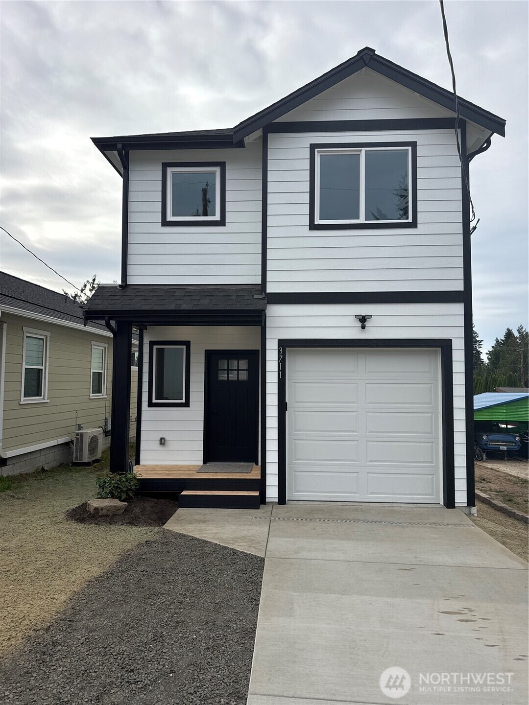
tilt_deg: +3.7
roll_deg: -0.3
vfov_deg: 71.6
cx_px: 264
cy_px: 352
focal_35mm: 24
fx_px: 489
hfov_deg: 56.8
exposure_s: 1/3953
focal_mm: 6.76
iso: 100
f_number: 1.78
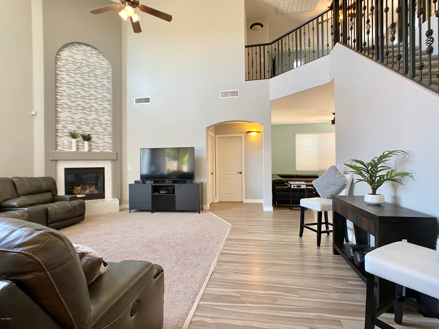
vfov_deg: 53.1
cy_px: 164
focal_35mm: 26
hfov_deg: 67.3
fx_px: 330
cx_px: 220
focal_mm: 4.25
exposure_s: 1/60
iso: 125
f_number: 1.8
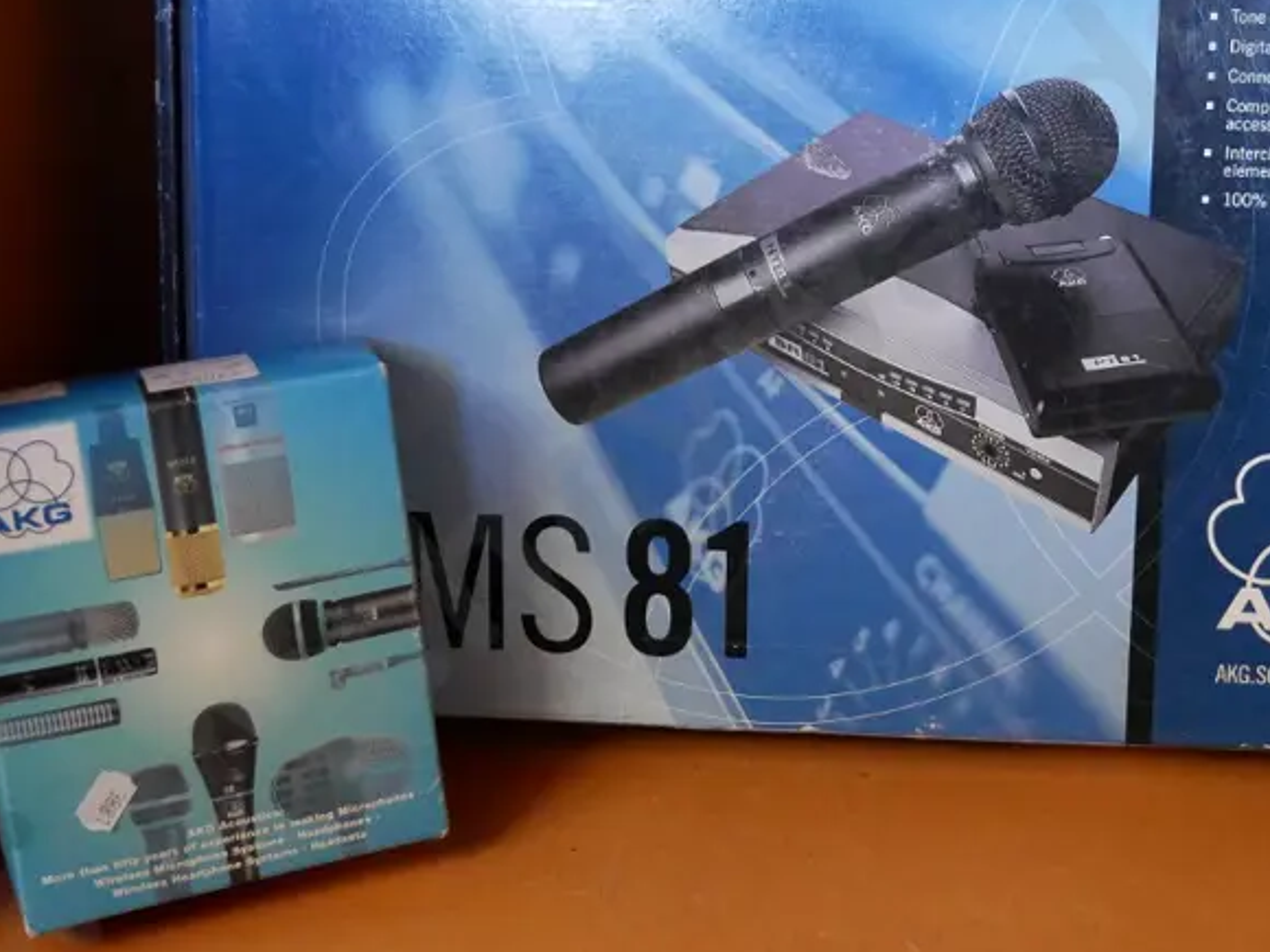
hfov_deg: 31.9
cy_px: 302
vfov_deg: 24.3
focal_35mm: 60
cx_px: 850
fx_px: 2201
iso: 2500
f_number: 4
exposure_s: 1/60
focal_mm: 17
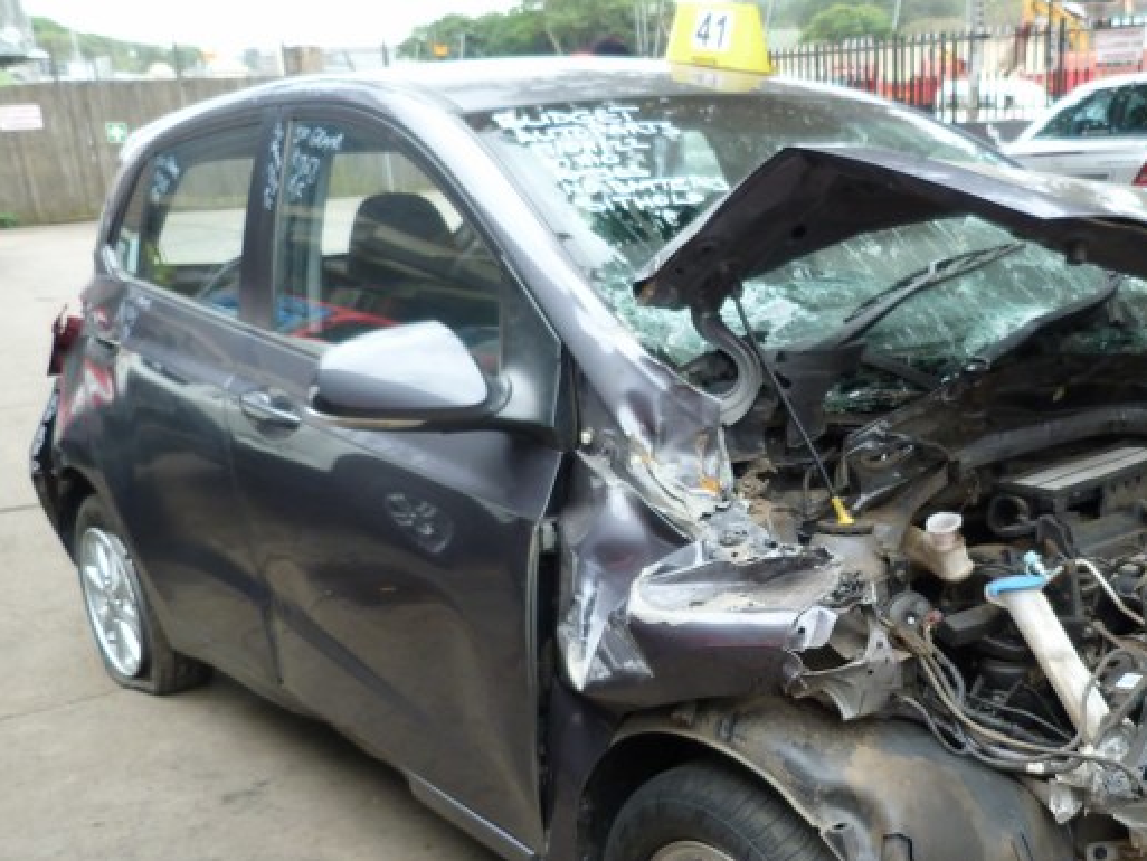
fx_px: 1293
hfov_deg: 46.2
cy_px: 561
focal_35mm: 39
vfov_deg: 36.5
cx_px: 856
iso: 125
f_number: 2.8
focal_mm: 4.5
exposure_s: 1/60
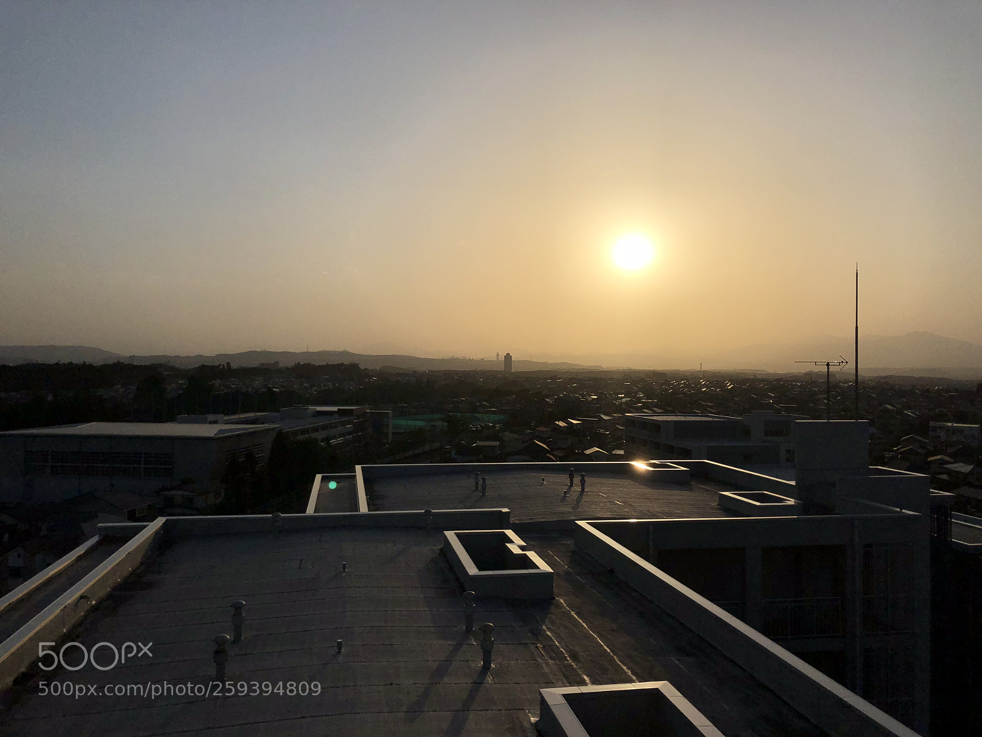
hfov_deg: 63.4
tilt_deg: +0.4
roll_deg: +0.0
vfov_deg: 49.7
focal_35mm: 28
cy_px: 368
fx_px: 794
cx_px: 491
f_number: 1.8
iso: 25
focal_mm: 3.99
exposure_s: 1/24390
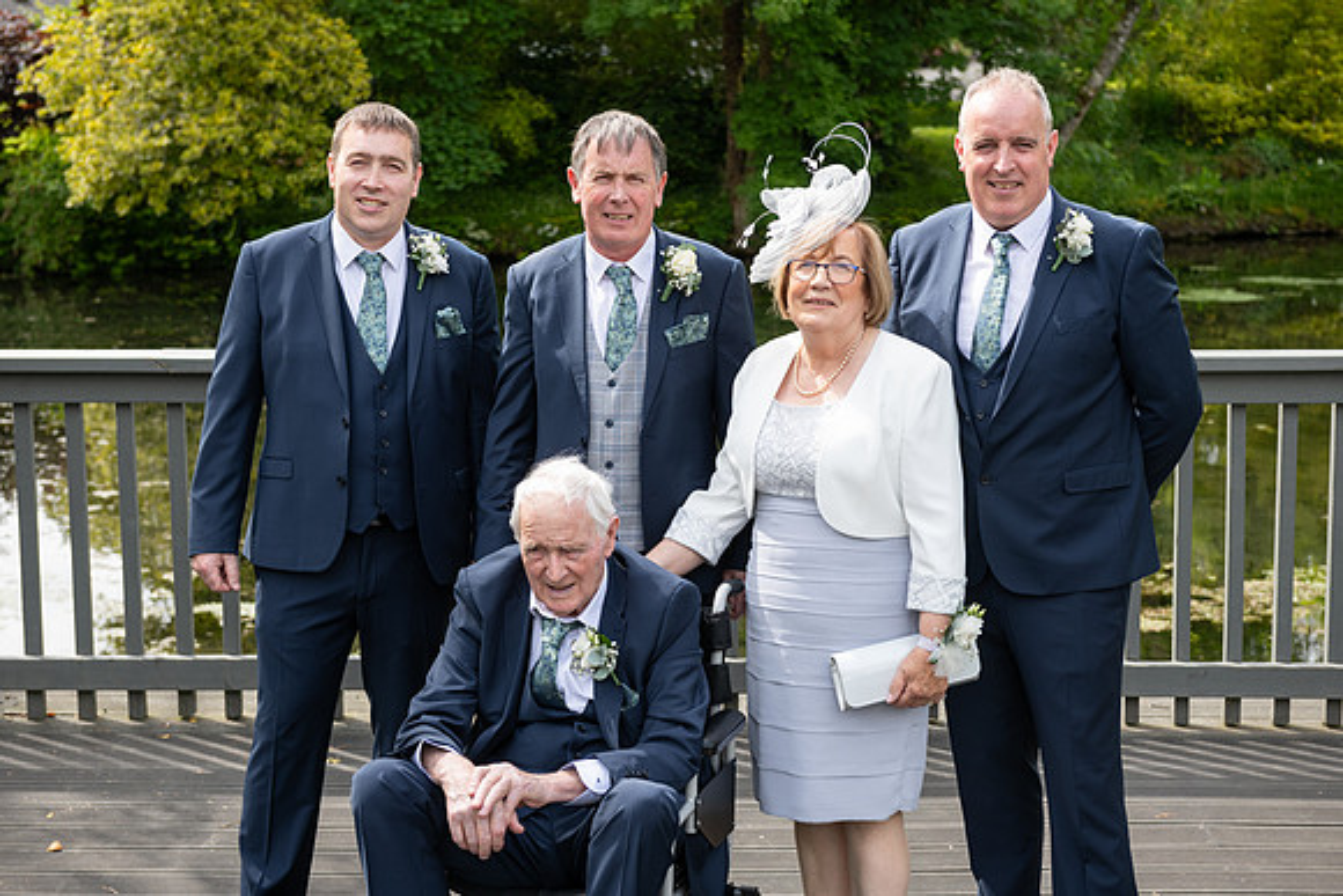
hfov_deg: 33.4
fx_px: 2239
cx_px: 672
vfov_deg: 22.6
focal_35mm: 60
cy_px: 448
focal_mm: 60
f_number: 5.6
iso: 125
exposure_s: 1/200
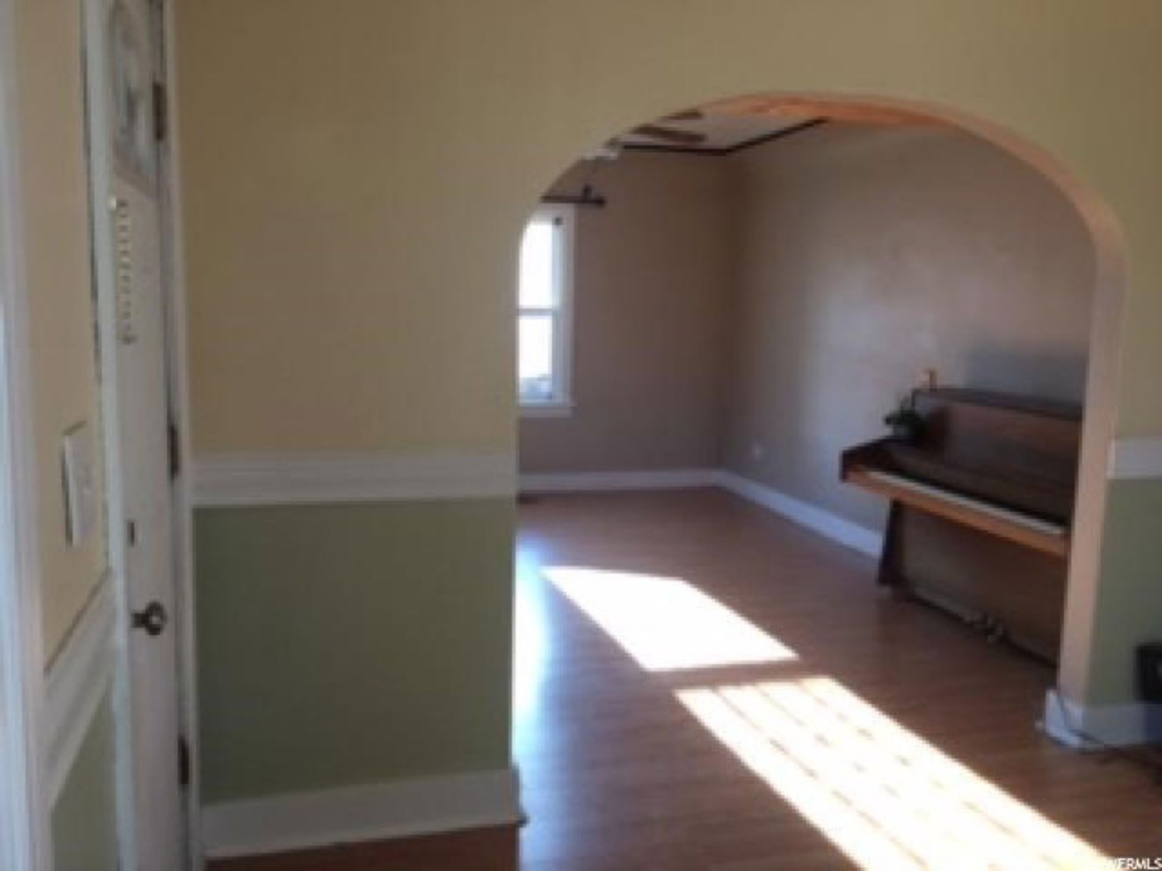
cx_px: 581
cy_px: 436
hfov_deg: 61.7
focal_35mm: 29
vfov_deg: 48.2
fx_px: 973
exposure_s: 1/60
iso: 32
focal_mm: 4.15
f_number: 2.2
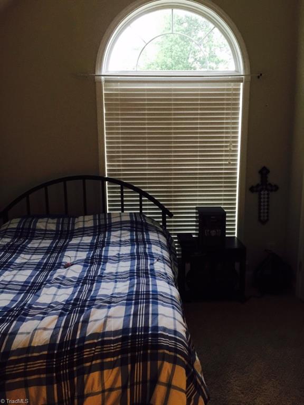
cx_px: 152
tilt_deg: -9.8
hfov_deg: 48.2
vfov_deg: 61.7
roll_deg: +0.8
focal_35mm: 29
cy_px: 202
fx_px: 340
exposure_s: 1/8
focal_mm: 4.15
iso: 125
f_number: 2.2
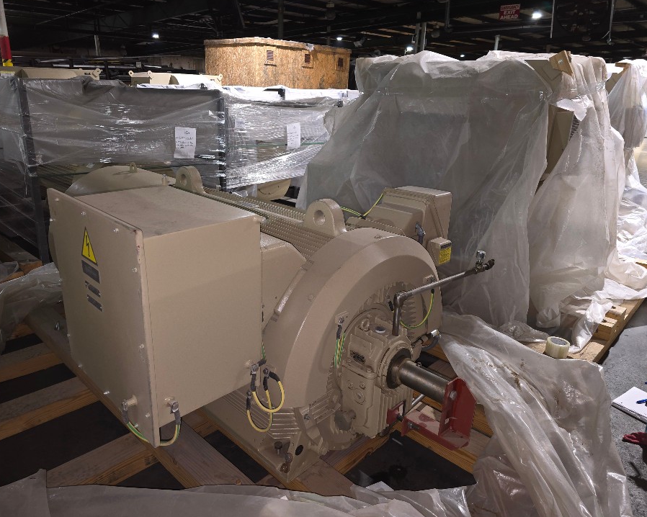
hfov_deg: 68.0
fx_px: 479
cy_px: 248
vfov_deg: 56.8
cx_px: 303
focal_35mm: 25
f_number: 1.7
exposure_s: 1/17
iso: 125
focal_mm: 6.3
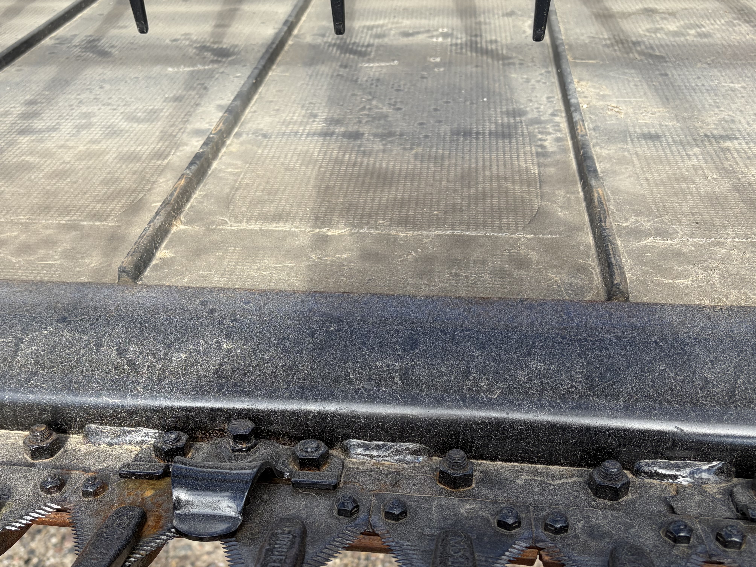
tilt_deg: -37.1
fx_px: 808
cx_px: 333
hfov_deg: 50.0
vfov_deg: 38.6
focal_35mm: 37
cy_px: 327
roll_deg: +2.7
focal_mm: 5.96
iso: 50
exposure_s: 1/810
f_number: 1.6
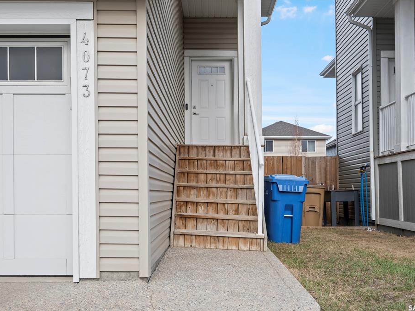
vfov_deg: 38.1
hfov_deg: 49.5
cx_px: 219
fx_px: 450
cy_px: 155
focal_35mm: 38
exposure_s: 1/60
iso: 100
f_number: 8
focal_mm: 23
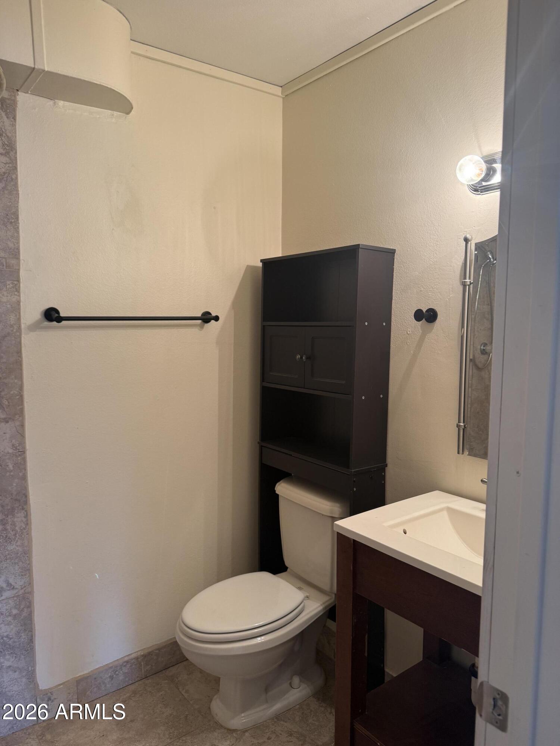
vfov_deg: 71.6
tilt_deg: -4.3
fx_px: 518
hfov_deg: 56.8
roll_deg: -0.5
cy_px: 373
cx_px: 280
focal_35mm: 24
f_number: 1.78
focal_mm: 6.76
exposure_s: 1/60
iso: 160
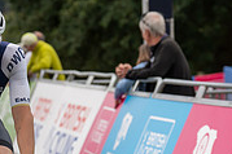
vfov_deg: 4.9
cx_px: -31
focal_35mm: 279
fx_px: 1796
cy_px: 80
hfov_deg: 7.3
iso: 640
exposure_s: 1/1000
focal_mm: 86
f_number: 3.5
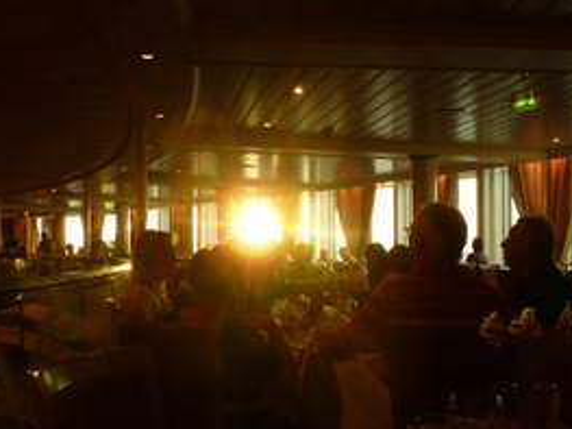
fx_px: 628
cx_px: 285
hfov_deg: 49.0
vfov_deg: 37.7
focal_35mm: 38
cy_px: 237
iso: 80
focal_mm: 4.1
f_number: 3.3
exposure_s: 1/10
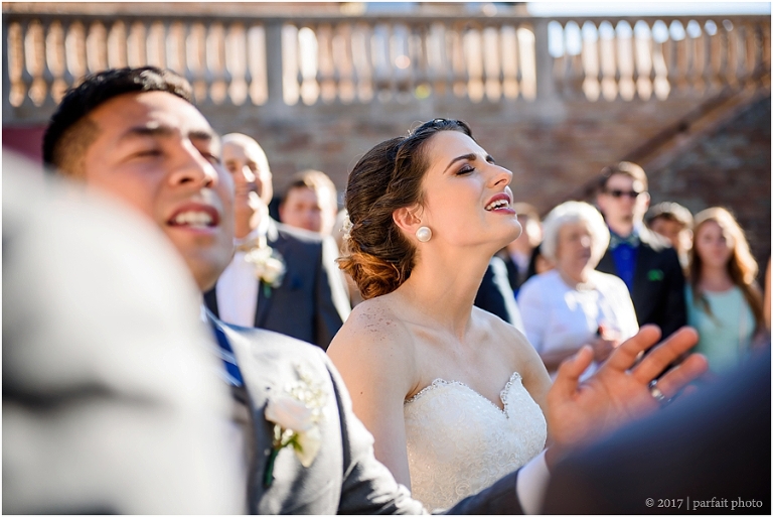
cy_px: 258
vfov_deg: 19.5
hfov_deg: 28.8
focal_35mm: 70
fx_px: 1504
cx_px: 386
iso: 160
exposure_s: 1/640
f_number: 2.8
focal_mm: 70
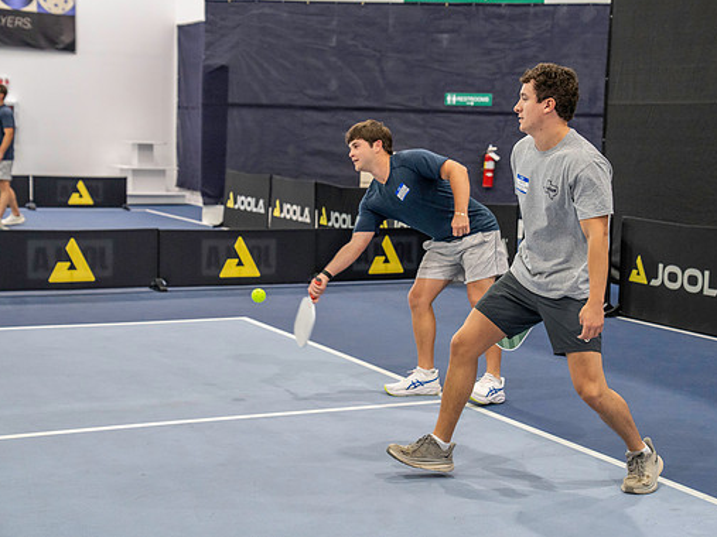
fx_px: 1367
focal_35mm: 66
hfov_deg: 29.4
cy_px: 266
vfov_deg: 22.2
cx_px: 389
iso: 5000
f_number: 4
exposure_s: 1/400
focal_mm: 60
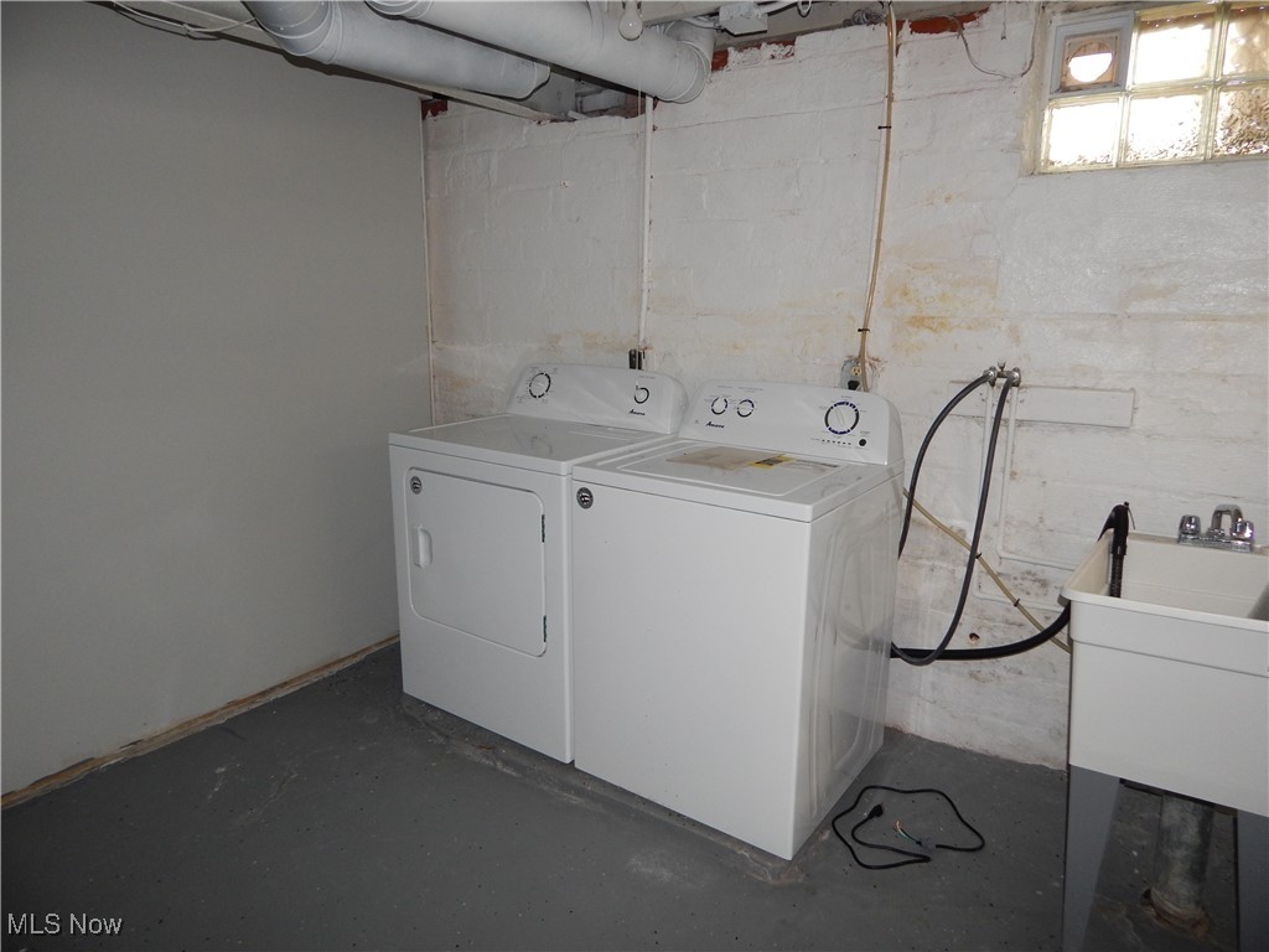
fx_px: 843
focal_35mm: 23
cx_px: 634
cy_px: 476
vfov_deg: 58.9
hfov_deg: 73.9
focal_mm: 4
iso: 200
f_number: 3
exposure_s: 1/30
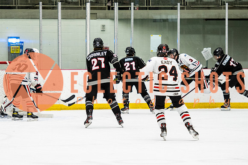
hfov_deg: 8.4
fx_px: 1680
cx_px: 105
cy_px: 70
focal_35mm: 244
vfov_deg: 5.6
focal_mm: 140
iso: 2000
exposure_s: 1/640
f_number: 2.8
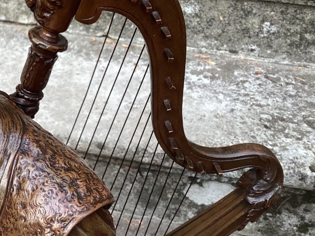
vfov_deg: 23.6
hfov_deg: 29.3
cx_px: 7
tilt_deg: -31.1
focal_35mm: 62
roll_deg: -3.1
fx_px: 564
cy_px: 93
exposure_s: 1/102
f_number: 2.4
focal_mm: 3.3
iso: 25
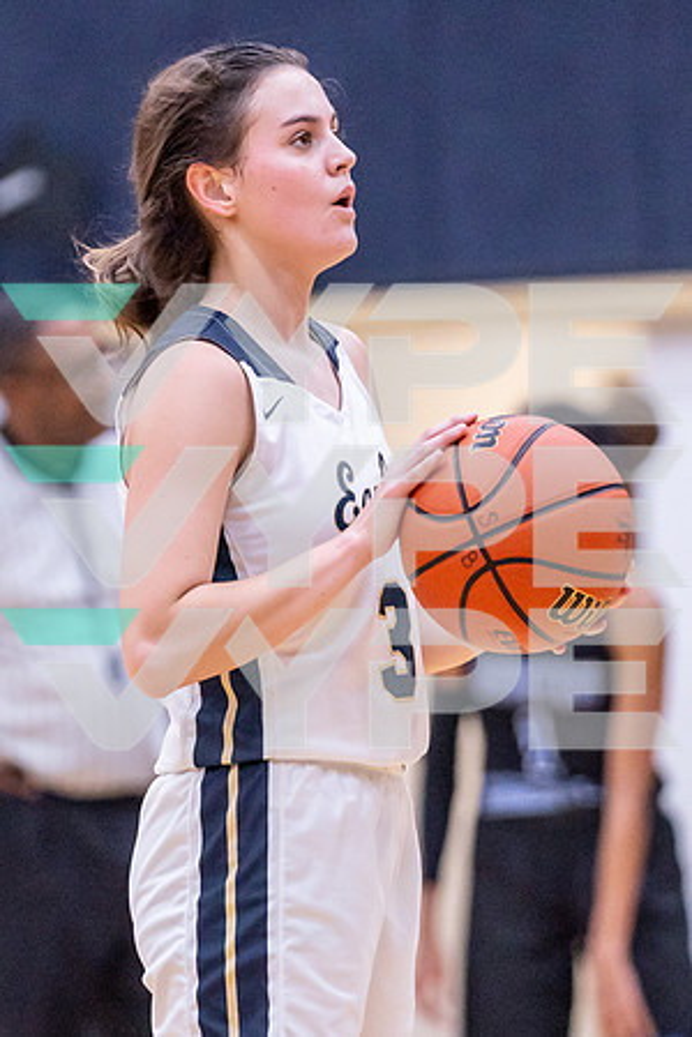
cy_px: 581
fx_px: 12427
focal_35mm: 431
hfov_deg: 3.2
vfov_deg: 4.8
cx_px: 348
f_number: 2.8
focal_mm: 200
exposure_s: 1/1250
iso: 2000
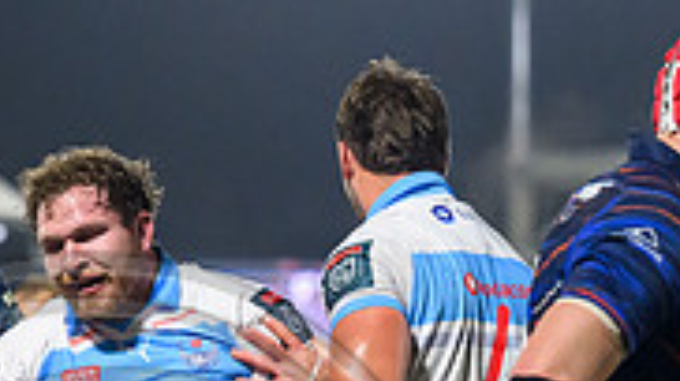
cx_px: 90
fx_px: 6918
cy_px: 633
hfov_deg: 5.6
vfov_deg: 3.1
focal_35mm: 384
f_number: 3.2
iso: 6400
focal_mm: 115
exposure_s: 1/1250
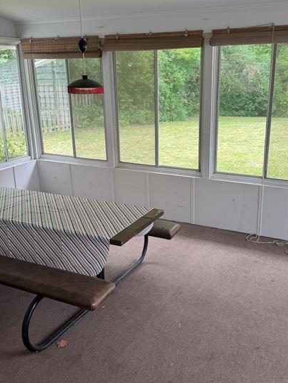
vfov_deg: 53.8
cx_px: 154
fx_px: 377
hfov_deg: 41.8
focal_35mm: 34
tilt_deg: -16.6
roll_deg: +0.5
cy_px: 173
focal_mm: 6.76
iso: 80
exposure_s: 1/120
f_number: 1.78
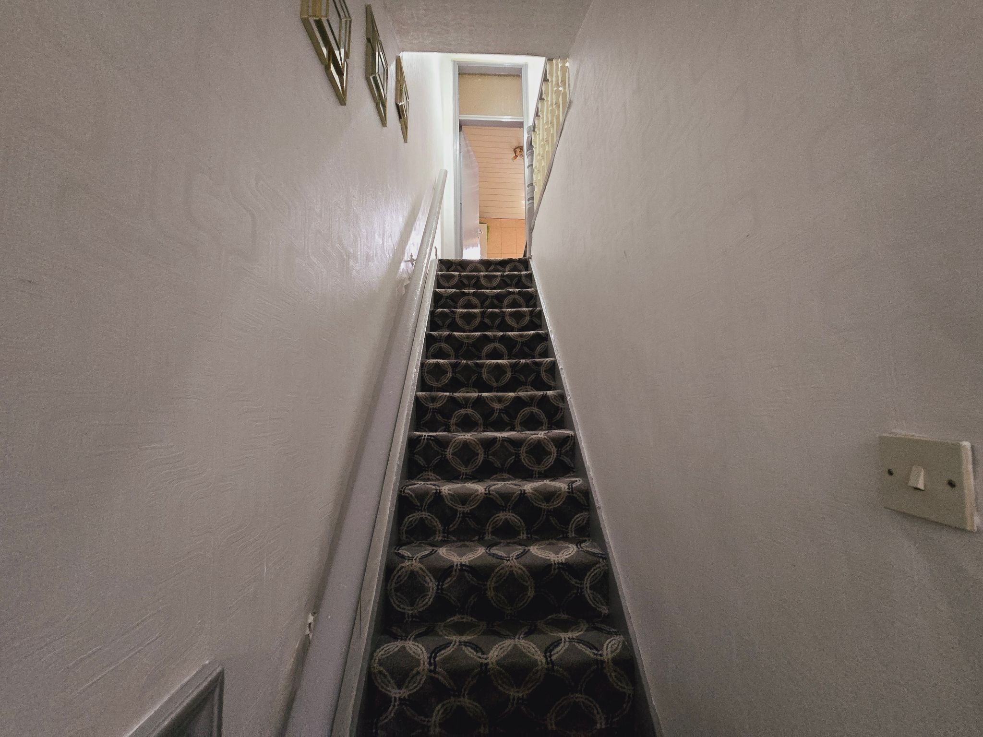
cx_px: 492
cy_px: 368
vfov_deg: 89.9
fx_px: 369
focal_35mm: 13
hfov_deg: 106.2
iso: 1250
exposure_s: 1/33
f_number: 2.2
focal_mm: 2.2
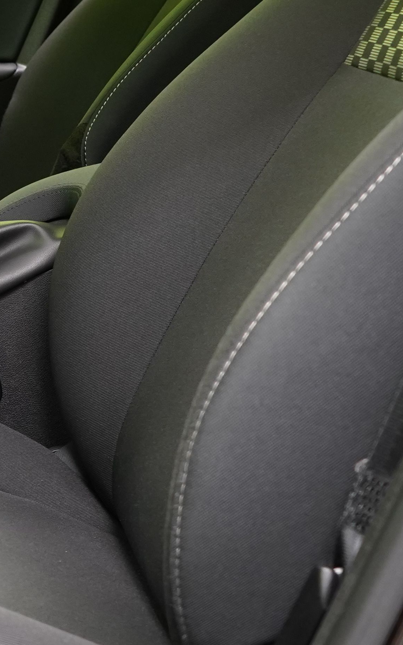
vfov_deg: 22.2
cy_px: 179
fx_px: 1634
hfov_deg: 12.9
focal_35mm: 93
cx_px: -285
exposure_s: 1/20
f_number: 5
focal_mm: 28
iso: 1600
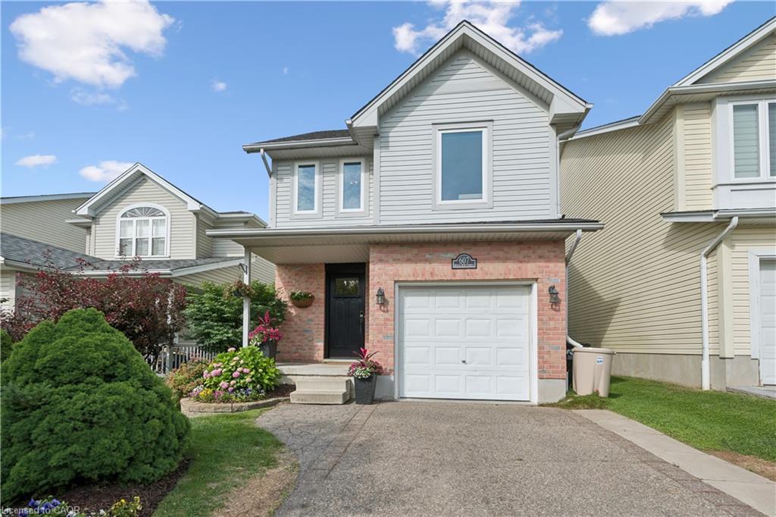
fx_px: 334
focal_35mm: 16
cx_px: 388
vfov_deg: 75.5
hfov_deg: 98.6
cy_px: 258
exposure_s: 1/2500
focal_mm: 15.5
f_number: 7.1
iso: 640
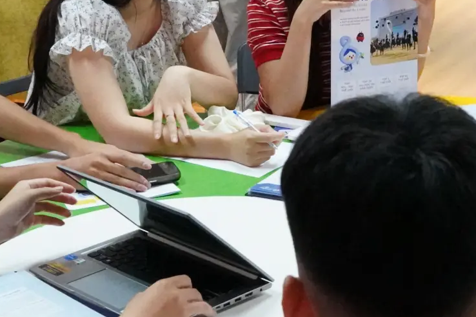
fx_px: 1227
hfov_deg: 21.9
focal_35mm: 93
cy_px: 119
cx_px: 310
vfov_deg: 14.7
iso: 16000
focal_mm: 23.8
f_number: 7.1
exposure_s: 1/500
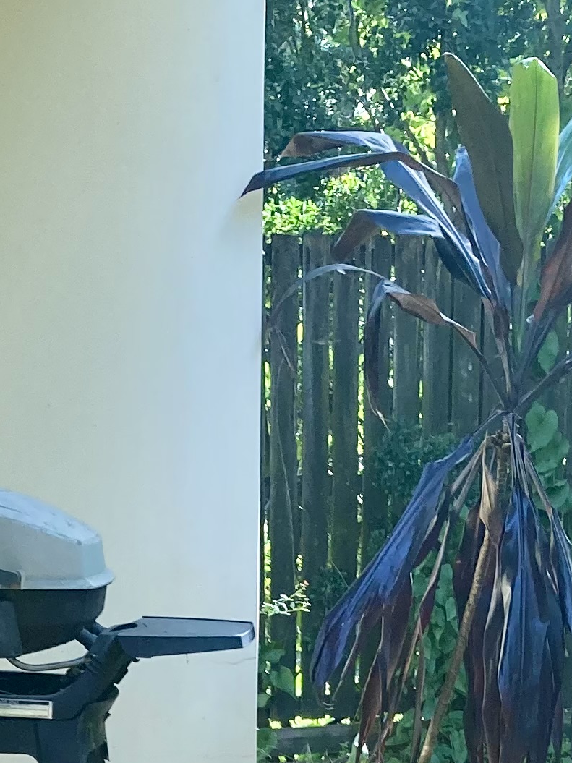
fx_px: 2358
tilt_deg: -23.7
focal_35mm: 107
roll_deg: +0.8
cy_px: 1386
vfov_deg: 15.6
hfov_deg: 13.8
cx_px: 179
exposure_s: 1/121
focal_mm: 3.99
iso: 40
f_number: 1.8
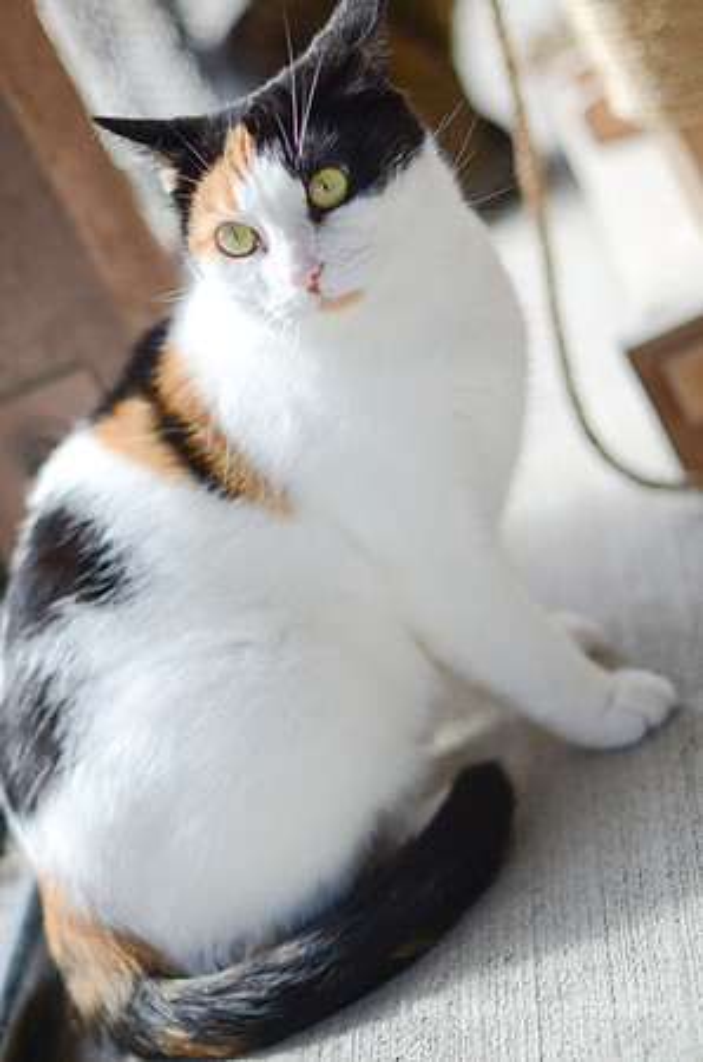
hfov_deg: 18.1
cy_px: 531
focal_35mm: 75
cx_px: 352
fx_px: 2207
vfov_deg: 27.0
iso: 500
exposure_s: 1/6400
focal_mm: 50
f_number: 1.8
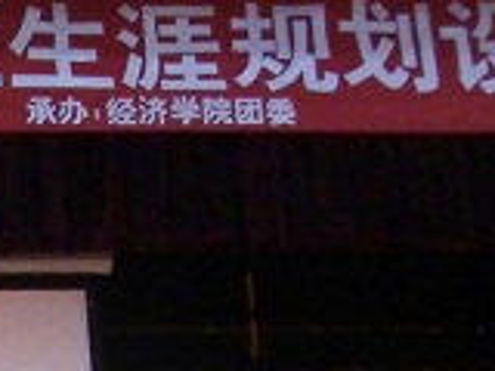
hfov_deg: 12.8
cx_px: -294
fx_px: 2059
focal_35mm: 144
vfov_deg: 9.9
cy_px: 618
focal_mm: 6.3
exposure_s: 1/60
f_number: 2.8
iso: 400
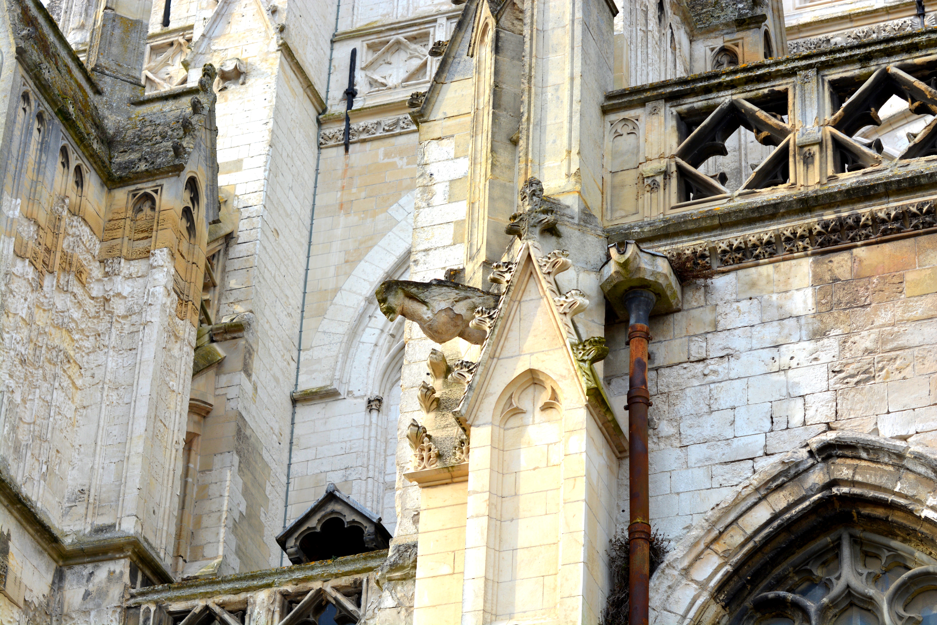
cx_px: 468
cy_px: 312
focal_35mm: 105
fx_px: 2733
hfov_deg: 19.5
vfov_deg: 13.0
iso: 140
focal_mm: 70
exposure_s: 1/125
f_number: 8
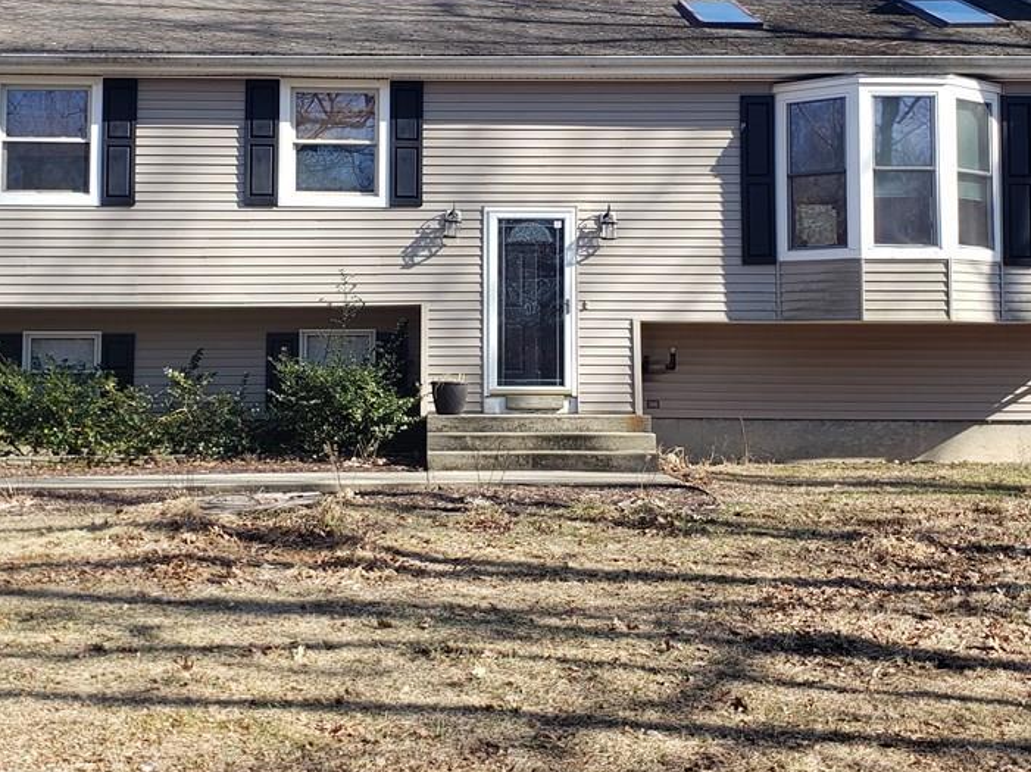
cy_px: 268
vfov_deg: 37.3
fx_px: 1131
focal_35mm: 38
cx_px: 515
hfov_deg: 49.0
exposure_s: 1/556
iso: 50
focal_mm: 4.3
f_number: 2.4
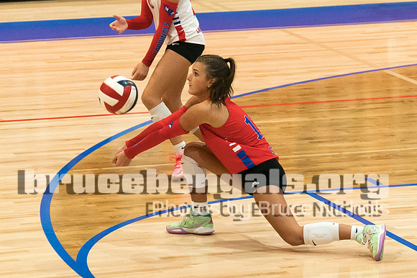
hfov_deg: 7.6
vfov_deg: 5.1
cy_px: 173
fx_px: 3128
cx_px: 274
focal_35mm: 270
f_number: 2.8
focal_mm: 87
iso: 3200
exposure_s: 1/1000
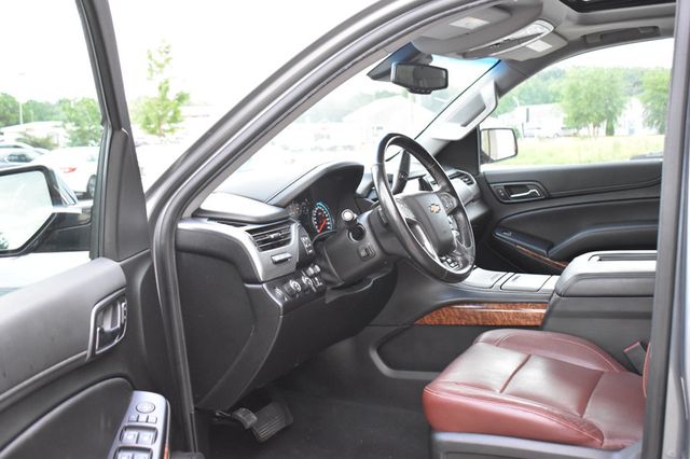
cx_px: 345
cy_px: 230
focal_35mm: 40
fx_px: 776
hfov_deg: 47.9
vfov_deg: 33.0
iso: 3200
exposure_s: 1/100
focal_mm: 27
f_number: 4
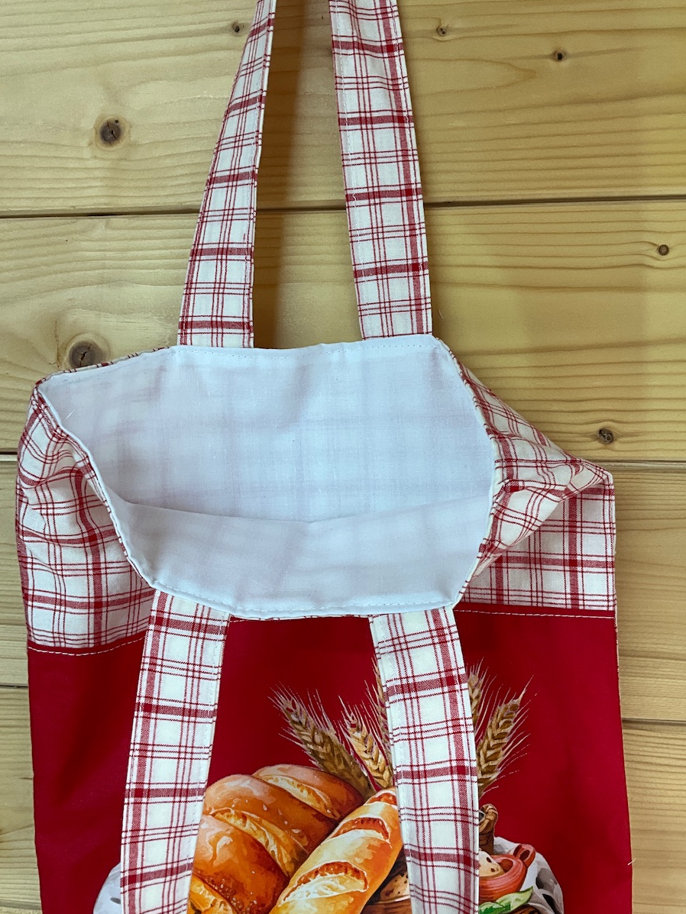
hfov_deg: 45.4
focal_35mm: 31
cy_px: 479
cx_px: 348
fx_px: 819
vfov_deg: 58.3
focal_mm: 3
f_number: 1.8
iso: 40
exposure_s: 1/50
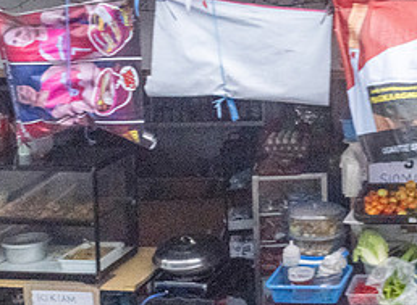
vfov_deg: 18.2
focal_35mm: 78
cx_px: 512
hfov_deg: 23.0
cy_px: 0
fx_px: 932
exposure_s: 1/1000
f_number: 8
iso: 12800
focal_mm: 24
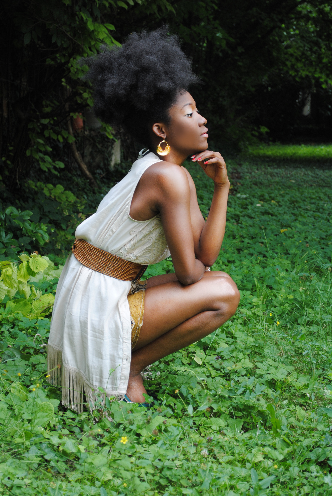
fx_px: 910
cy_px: 248
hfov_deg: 20.7
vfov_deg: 30.5
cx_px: 166
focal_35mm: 66
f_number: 5.3
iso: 200
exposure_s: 1/40
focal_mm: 44
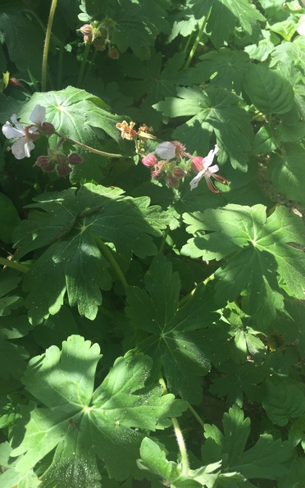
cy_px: 245
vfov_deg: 61.2
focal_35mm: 31
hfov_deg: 40.6
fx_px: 412
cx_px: 155
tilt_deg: -56.9
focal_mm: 4.15
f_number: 2.2
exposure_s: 1/353
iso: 32
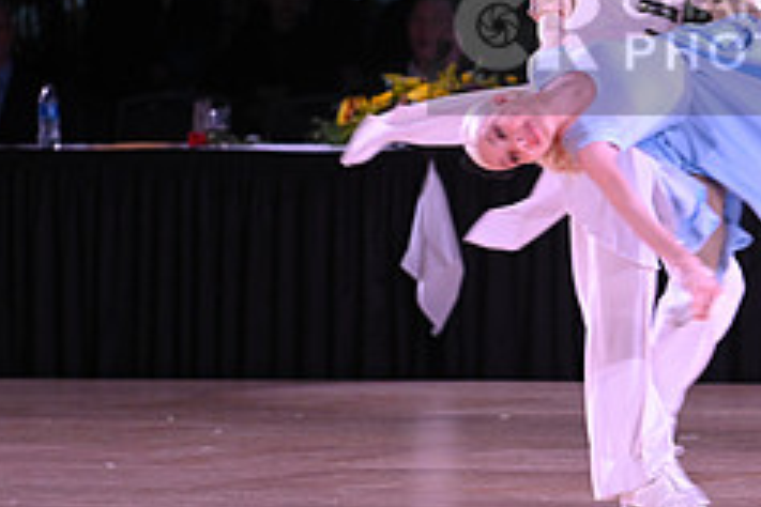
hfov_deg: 4.2
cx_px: 777
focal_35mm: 490
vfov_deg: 2.8
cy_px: 30
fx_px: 10357
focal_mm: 200
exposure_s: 1/200
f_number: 4
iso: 1600
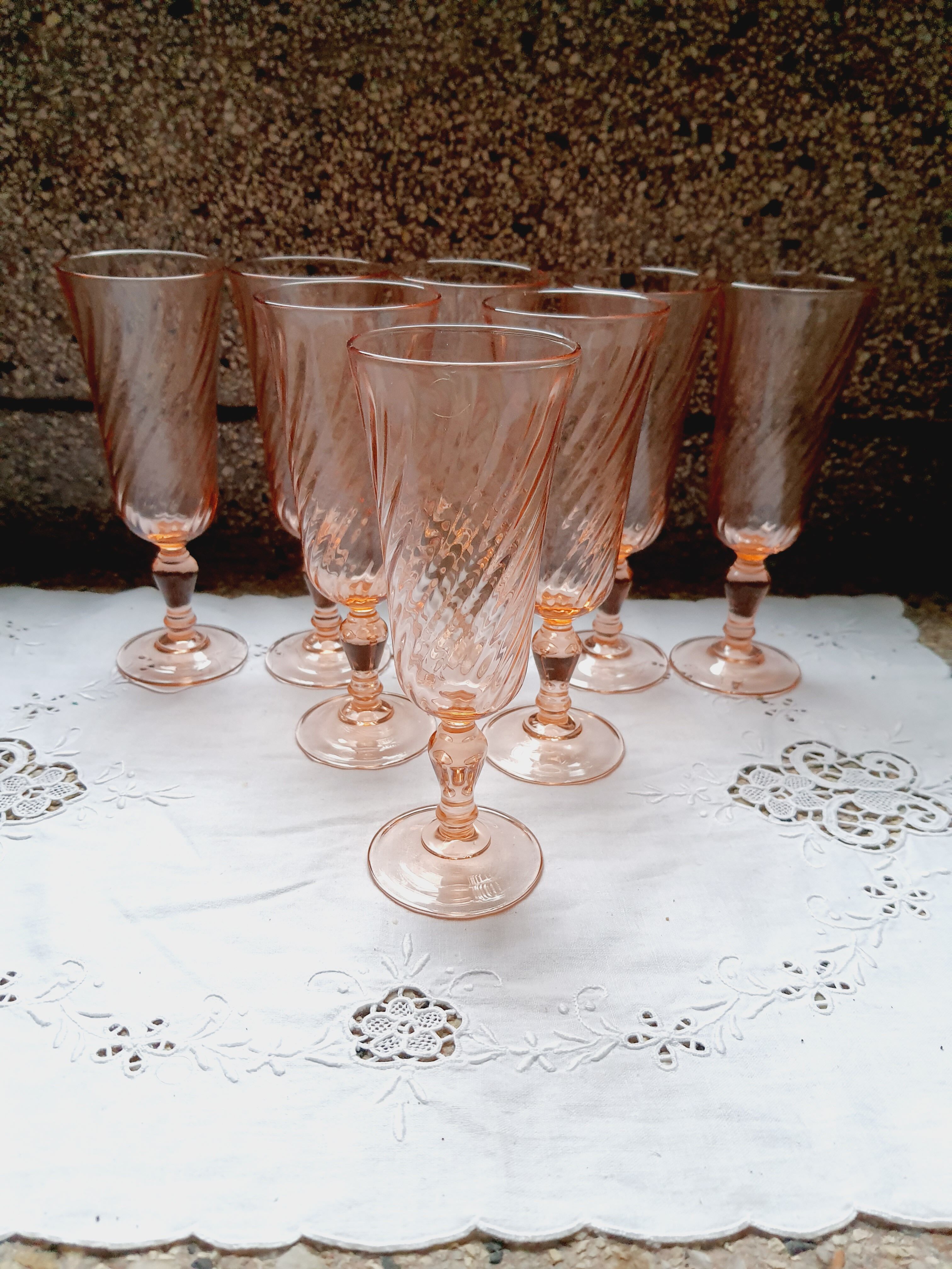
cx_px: 476
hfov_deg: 53.1
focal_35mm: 26
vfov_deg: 67.3
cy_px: 634
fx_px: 953
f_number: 1.7
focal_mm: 4.32
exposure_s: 1/50
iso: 250
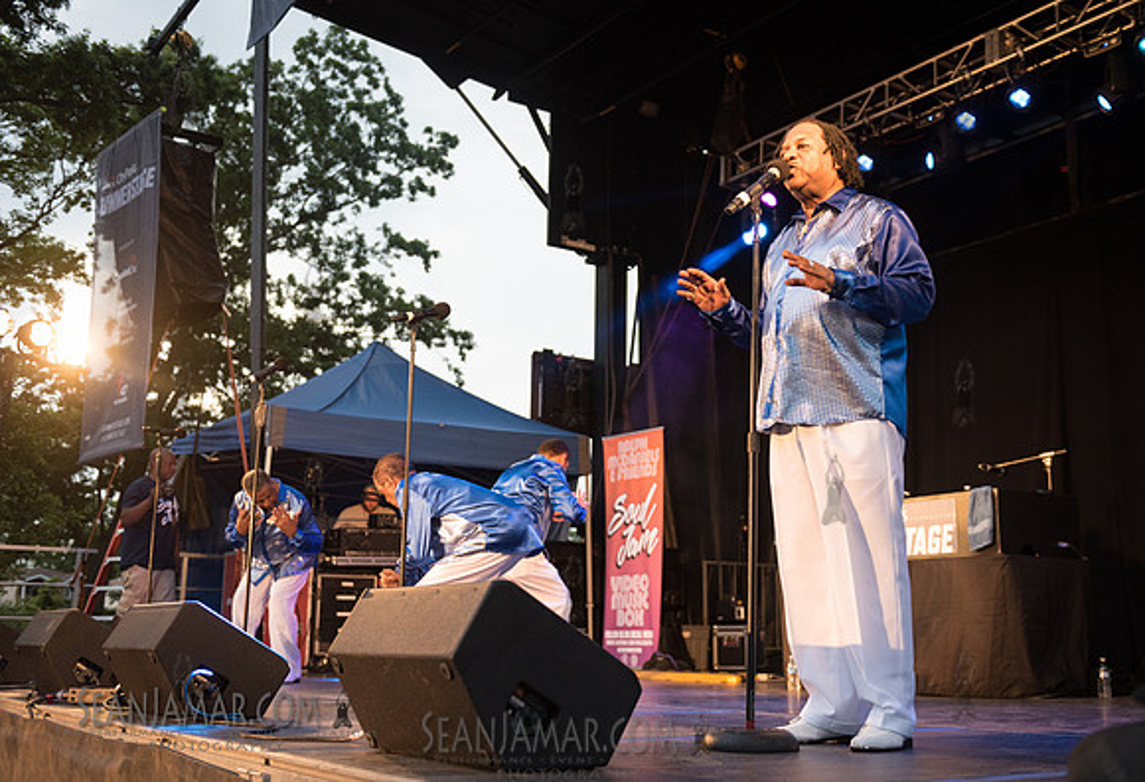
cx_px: 631
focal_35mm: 39
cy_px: 361
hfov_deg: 48.7
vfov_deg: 34.4
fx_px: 1262
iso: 2000
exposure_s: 1/400
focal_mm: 36
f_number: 3.2
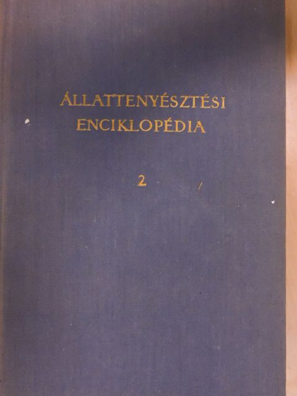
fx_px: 458
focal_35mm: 40
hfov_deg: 36.0
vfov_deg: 46.8
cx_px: 148
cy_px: 198
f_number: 3.8
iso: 1600
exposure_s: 1/80
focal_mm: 7.2
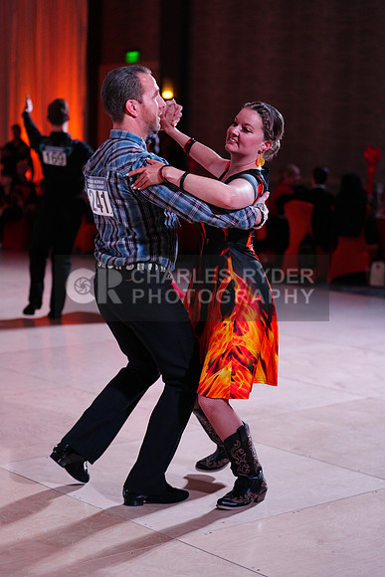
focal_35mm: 70
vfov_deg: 28.8
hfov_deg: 19.5
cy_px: 288
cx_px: 192
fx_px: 1122
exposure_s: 1/500
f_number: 2.8
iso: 2000
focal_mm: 70
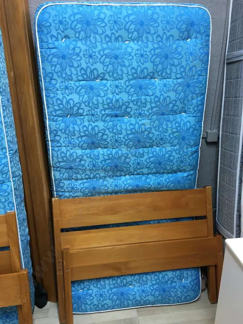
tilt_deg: -19.6
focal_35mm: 29
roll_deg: -0.4
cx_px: 122
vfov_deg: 61.7
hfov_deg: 48.2
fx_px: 271
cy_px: 162
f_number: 2.2
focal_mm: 4.15
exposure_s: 1/17
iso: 50
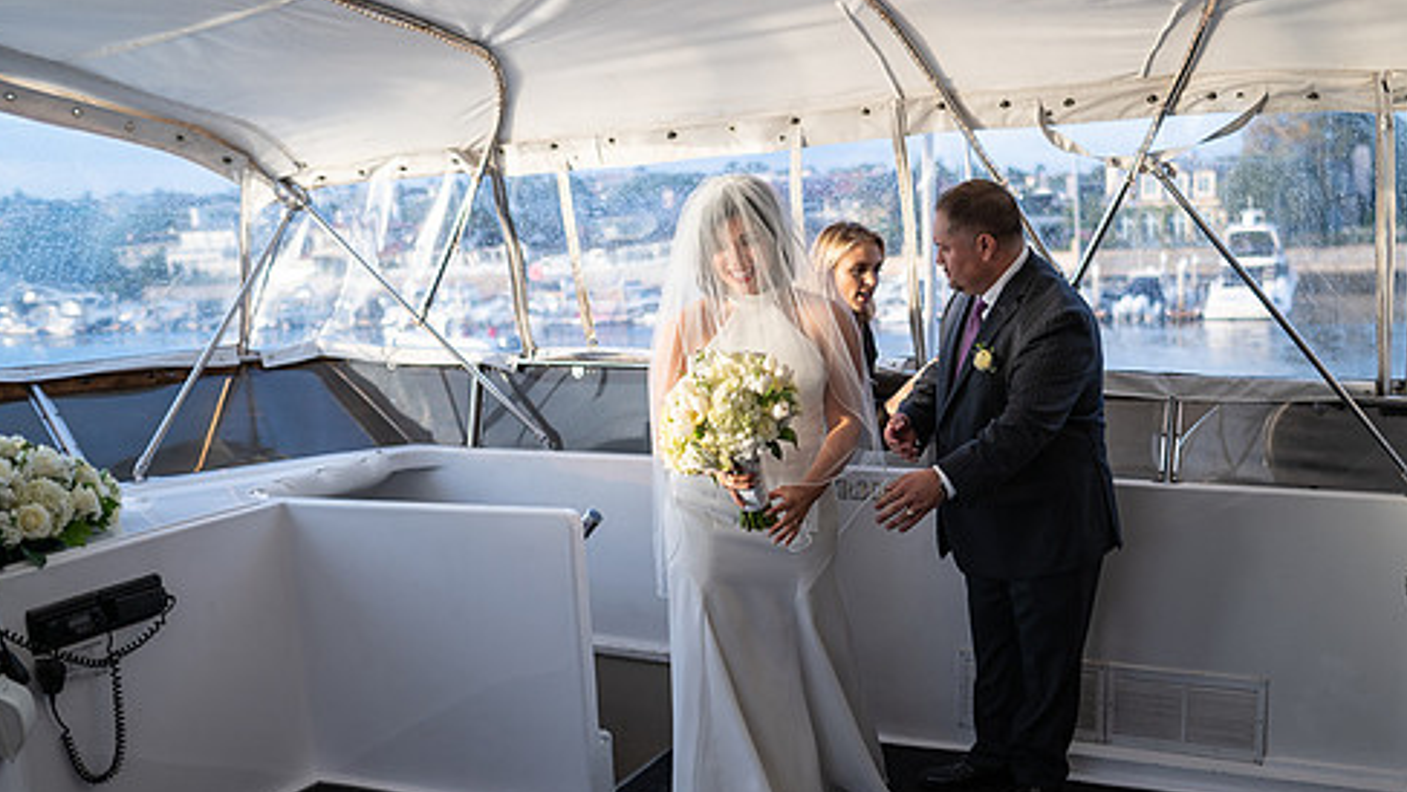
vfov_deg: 35.5
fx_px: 1231
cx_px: 858
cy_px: 476
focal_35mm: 33
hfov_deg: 58.9
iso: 125
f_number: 1.4
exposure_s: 1/1250
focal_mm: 24
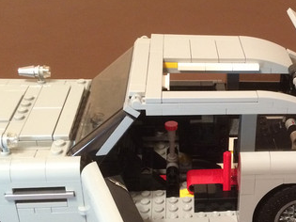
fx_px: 504
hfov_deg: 30.8
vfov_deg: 24.6
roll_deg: -4.2
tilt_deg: -32.4
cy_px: 152
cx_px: 283
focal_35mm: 59
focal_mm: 4.15
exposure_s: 1/17
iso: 320
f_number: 2.2
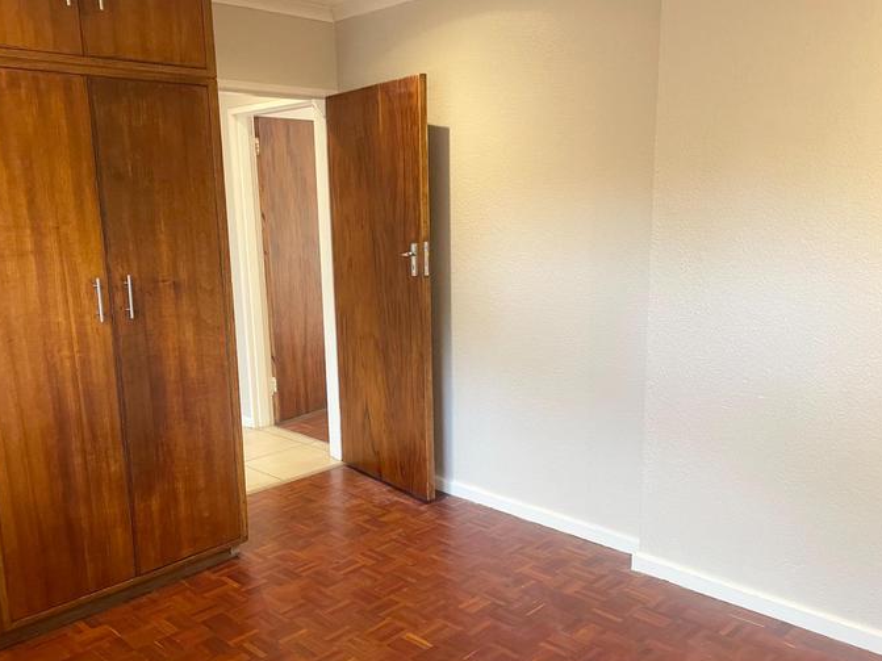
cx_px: 385
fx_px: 790
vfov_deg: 45.3
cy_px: 372
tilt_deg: -12.5
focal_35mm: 31
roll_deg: +1.9
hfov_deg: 58.2
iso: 200
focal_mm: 4.2
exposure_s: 1/50
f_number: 1.6
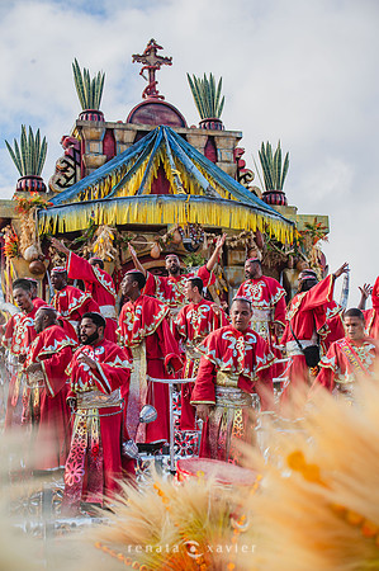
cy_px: 286
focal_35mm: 70
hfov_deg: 19.4
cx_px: 190
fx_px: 1108
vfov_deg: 28.9
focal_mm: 70
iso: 400
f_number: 5.6
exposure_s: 1/1600
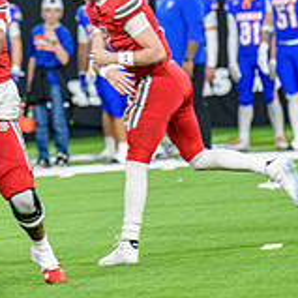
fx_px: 5893
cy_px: 35
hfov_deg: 2.9
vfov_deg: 2.9
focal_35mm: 605
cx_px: -26
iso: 1000
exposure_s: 1/400
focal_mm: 195
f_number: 2.8
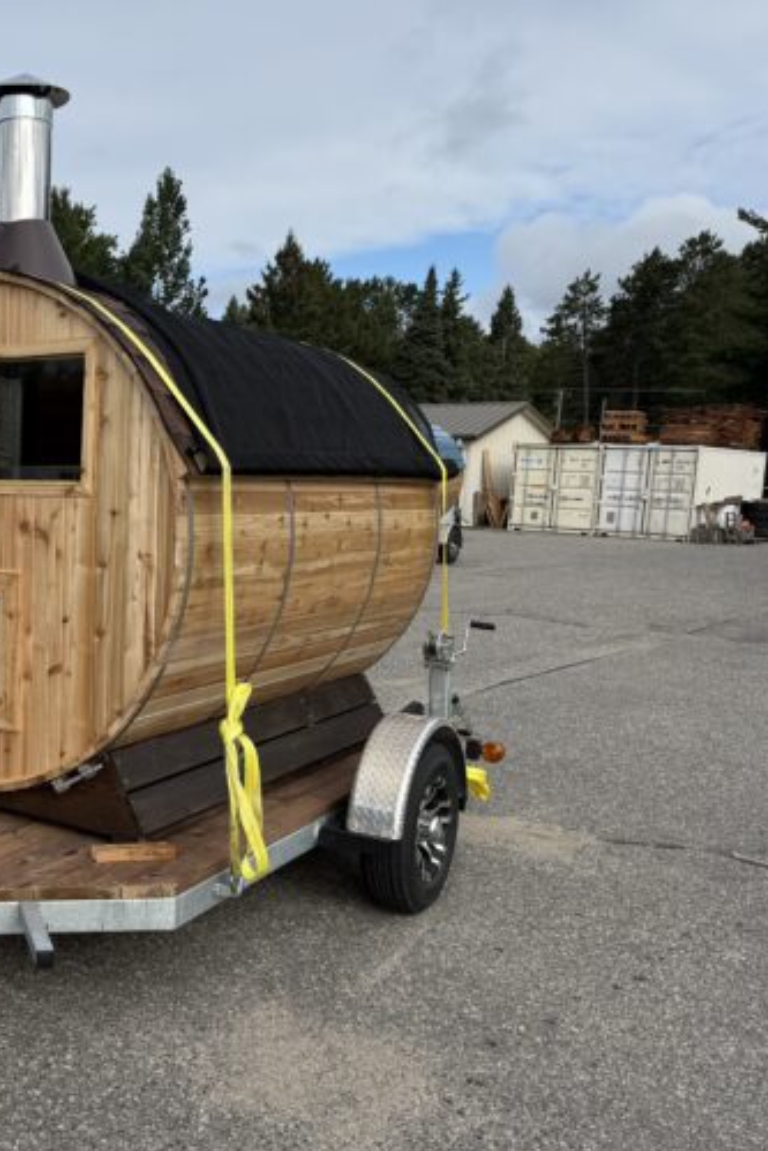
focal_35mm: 35
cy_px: 582
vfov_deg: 54.4
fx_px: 1119
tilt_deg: -7.1
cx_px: 0
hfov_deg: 34.5
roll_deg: -1.1
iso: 80
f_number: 1.78
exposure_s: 1/4167
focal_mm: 6.76
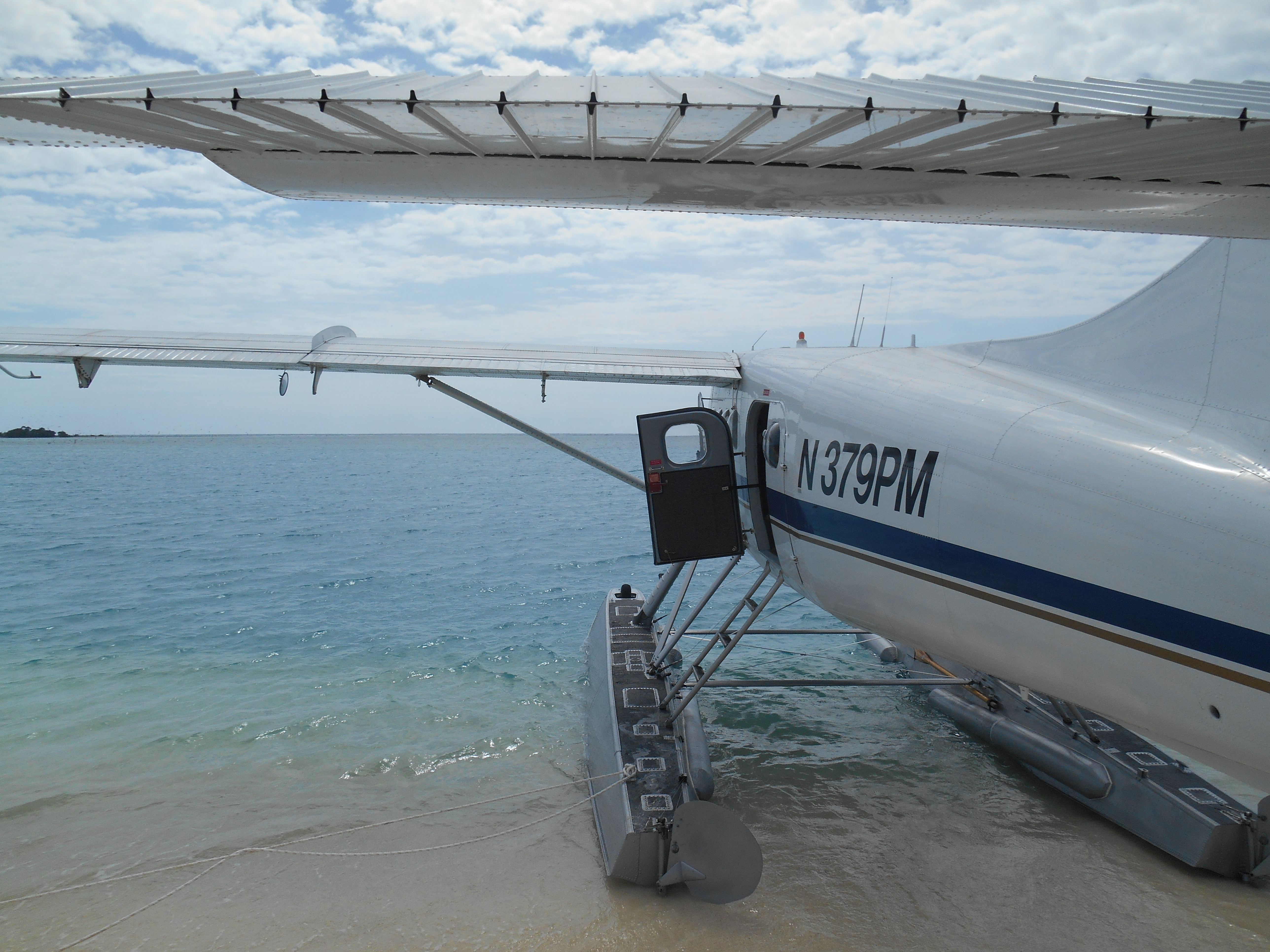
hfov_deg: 67.3
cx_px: 635
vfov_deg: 53.1
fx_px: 954
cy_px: 476
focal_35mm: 26
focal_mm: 4.7
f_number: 11
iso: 80
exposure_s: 1/320
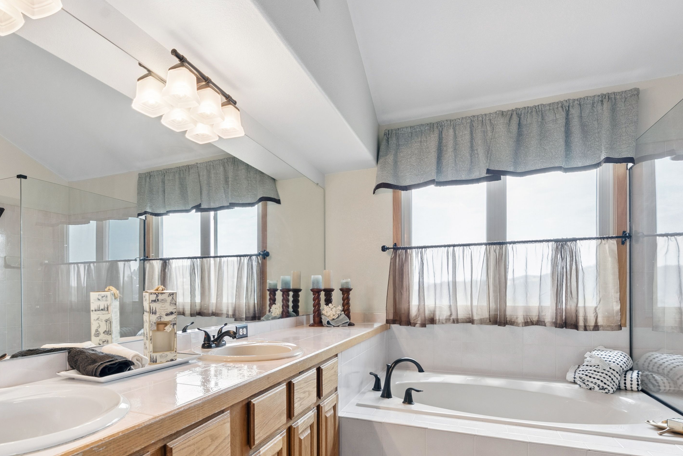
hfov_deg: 80.4
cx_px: 279
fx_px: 399
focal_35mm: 21
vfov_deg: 58.5
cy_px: 294
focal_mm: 14
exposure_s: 1/30
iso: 500
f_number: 9
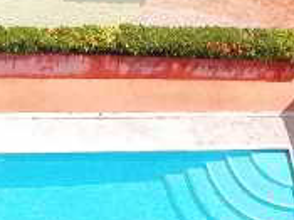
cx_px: -143
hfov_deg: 11.8
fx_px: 1358
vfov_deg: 9.2
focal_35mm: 160
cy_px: 170
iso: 200
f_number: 5
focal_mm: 8.9
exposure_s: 1/2000
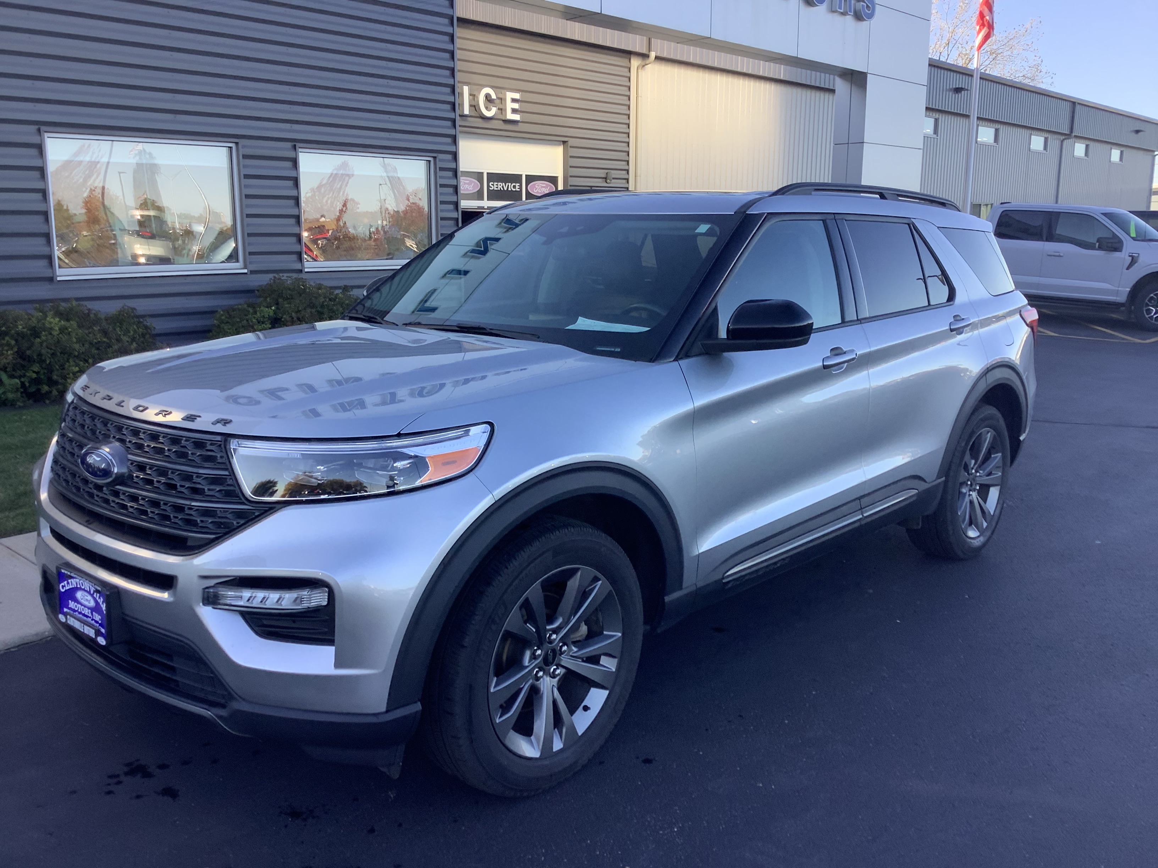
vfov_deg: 45.4
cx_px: 579
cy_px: 434
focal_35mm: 31
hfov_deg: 58.4
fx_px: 1037
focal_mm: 3.3
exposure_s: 1/171
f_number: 2.4
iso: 25
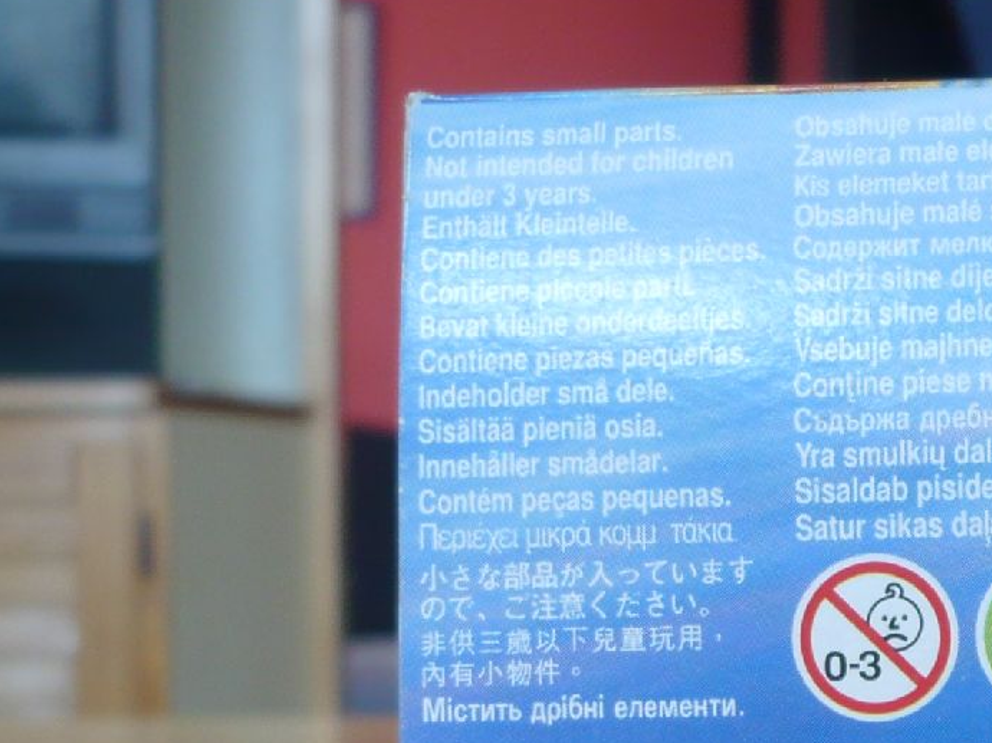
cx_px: 814
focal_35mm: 100
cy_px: 628
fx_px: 2865
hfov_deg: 19.4
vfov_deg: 14.7
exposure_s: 1/30
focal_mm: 5.8
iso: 100
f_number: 2.8
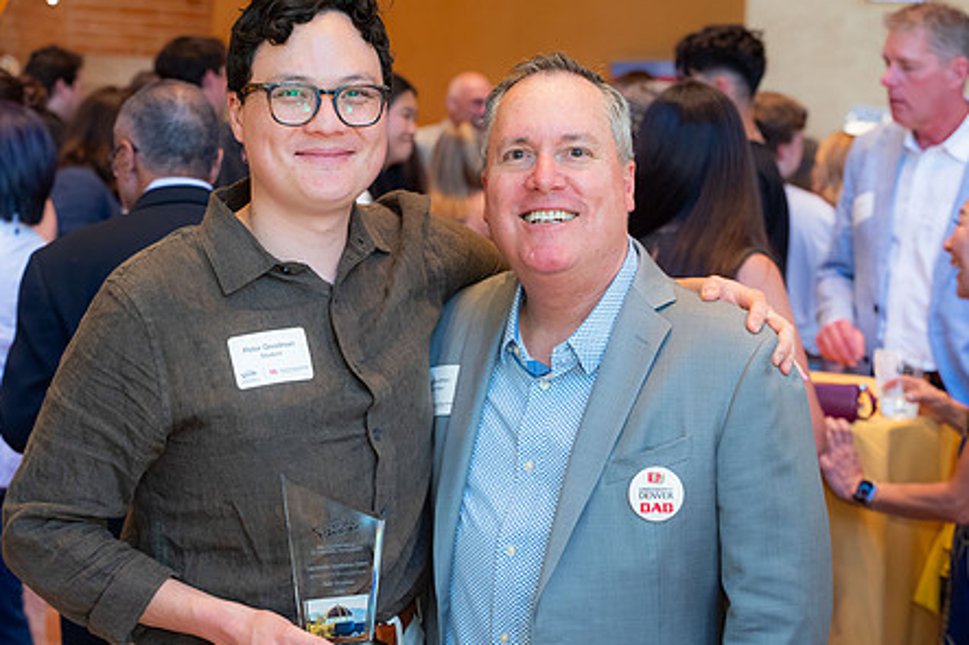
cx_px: 486
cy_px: 361
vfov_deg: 18.7
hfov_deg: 27.7
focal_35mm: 73
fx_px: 1964
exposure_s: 1/125
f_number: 4
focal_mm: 53
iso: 2000
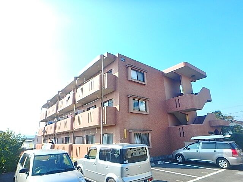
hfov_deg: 79.0
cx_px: 122
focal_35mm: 21
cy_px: 91
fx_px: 147
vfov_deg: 63.4
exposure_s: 1/640
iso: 125
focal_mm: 3.7
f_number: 3.5
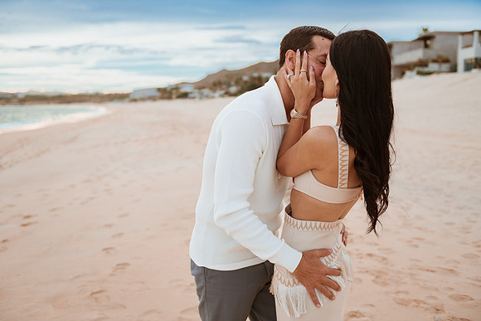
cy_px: 160
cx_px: 240
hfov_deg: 50.7
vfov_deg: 35.1
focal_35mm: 38
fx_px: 508
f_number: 2.8
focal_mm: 38
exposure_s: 1/4000
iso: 250
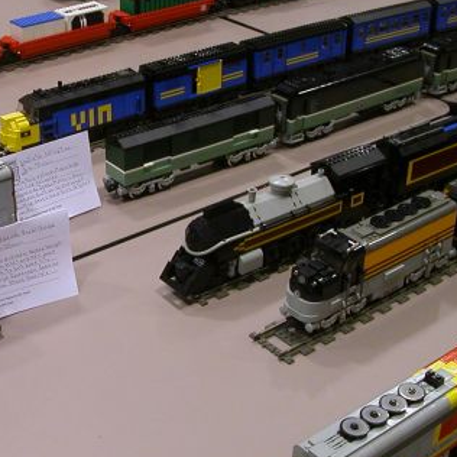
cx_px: 133
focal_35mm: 62
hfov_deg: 27.5
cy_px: 217
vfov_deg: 27.7
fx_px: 926
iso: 100
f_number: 2.7
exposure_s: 1/17.6
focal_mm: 5.6
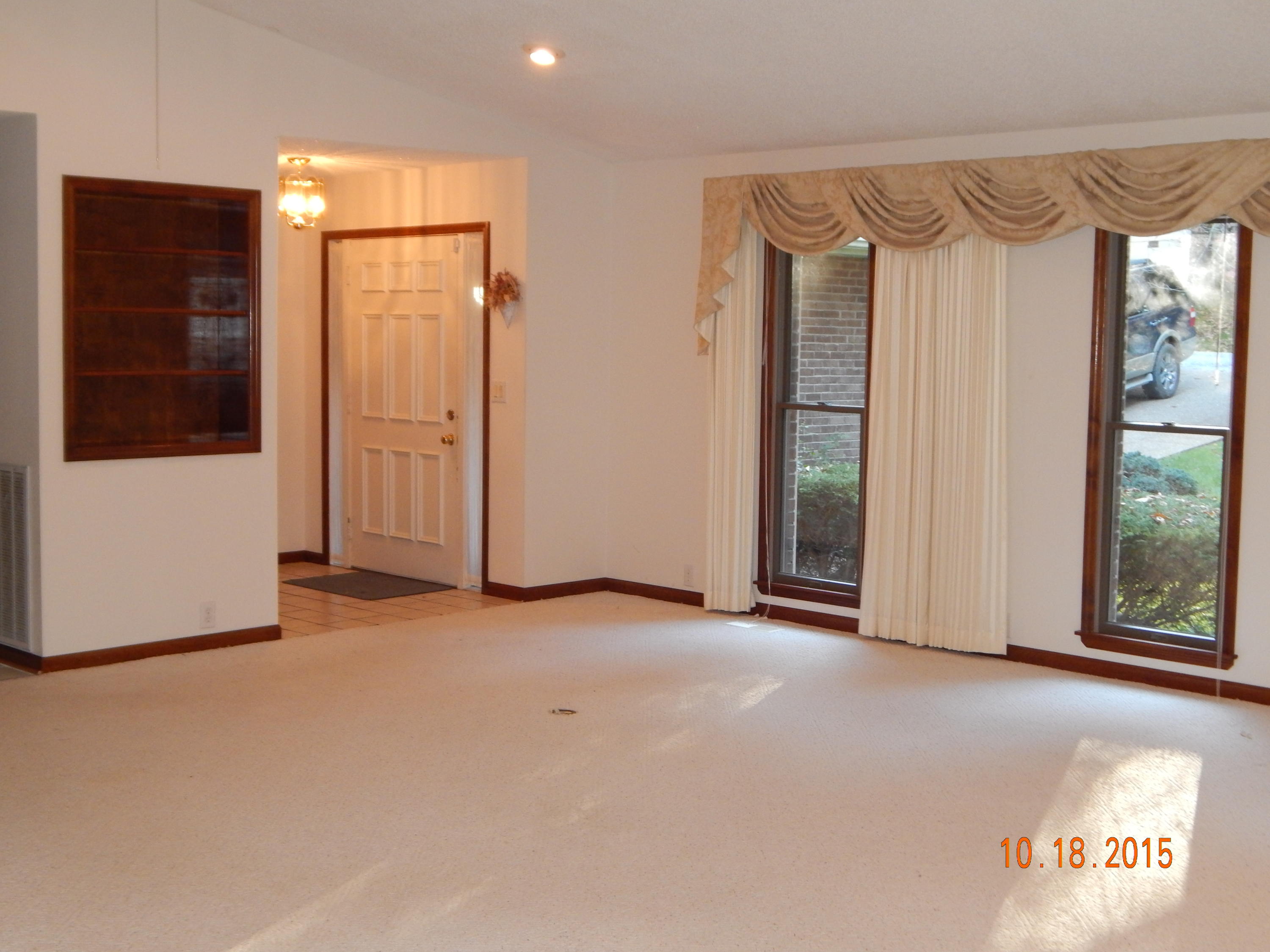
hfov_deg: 38.9
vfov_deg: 29.7
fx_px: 1798
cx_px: 635
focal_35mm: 49
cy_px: 476
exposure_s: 1/30
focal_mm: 8.6
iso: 320
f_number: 3.7
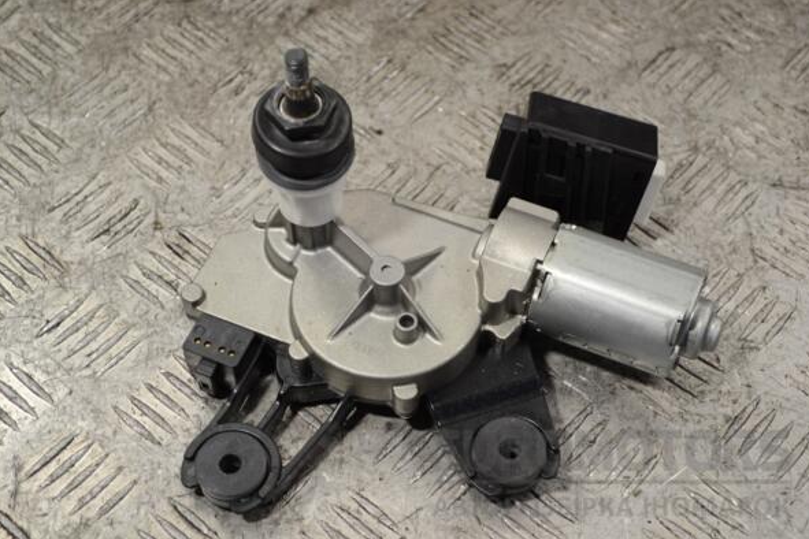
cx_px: 407
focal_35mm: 67
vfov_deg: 20.3
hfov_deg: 30.1
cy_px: 268
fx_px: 1506
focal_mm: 44
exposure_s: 1/30
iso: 180
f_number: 5.3
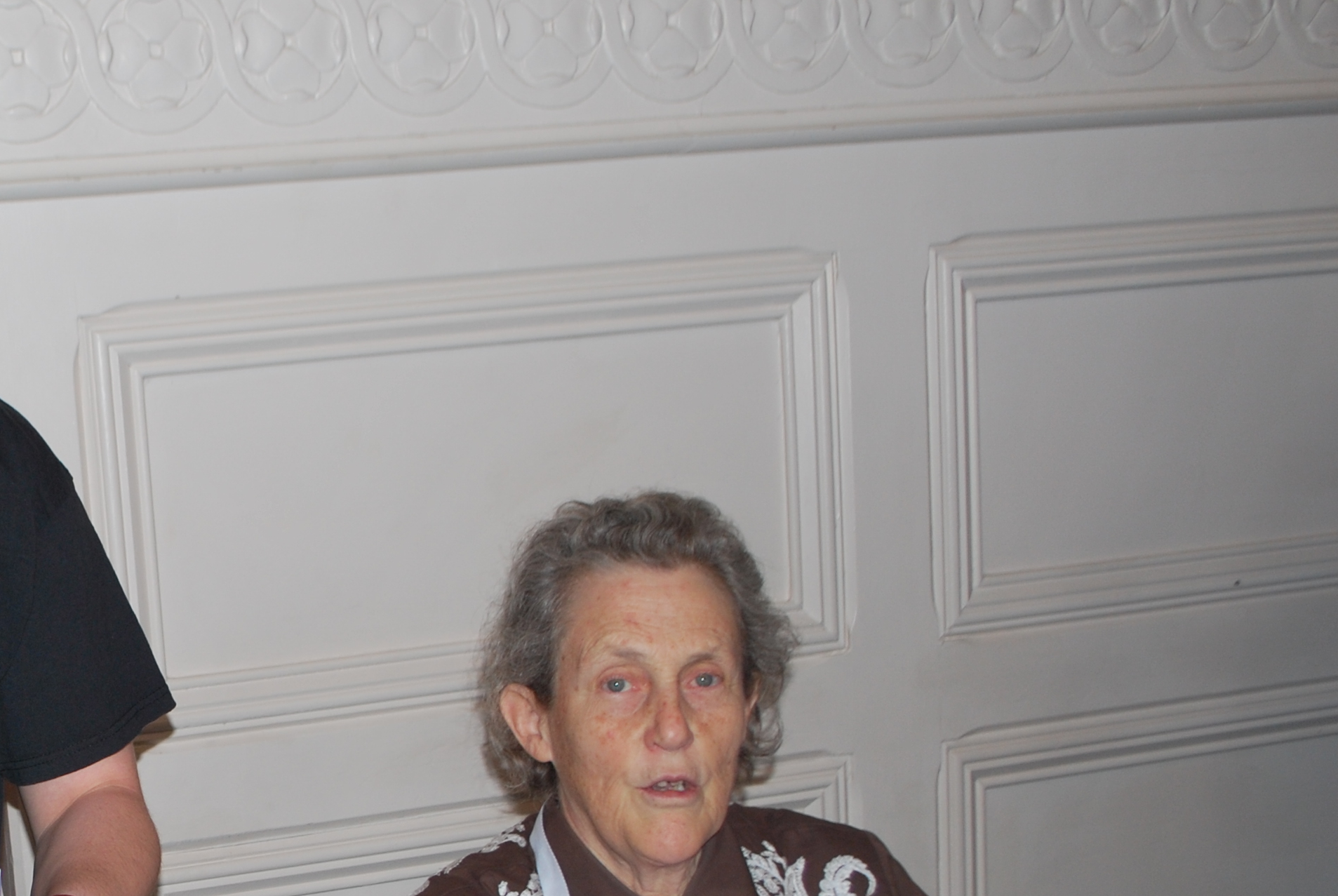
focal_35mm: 67
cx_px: 52
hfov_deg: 28.5
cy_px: 754
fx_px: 2493
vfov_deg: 20.1
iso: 200
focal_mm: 22
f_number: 4
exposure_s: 1/60
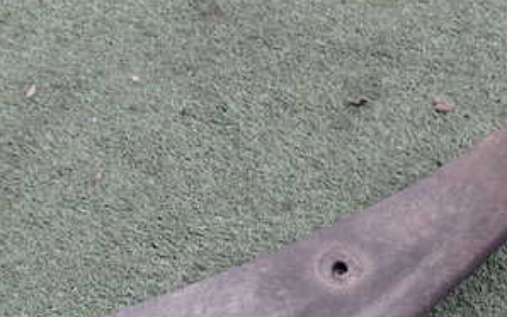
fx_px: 884
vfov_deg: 19.5
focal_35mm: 64
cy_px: 337
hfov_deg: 31.8
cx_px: 180
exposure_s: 1/125
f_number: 2.3
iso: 160
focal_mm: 5.4
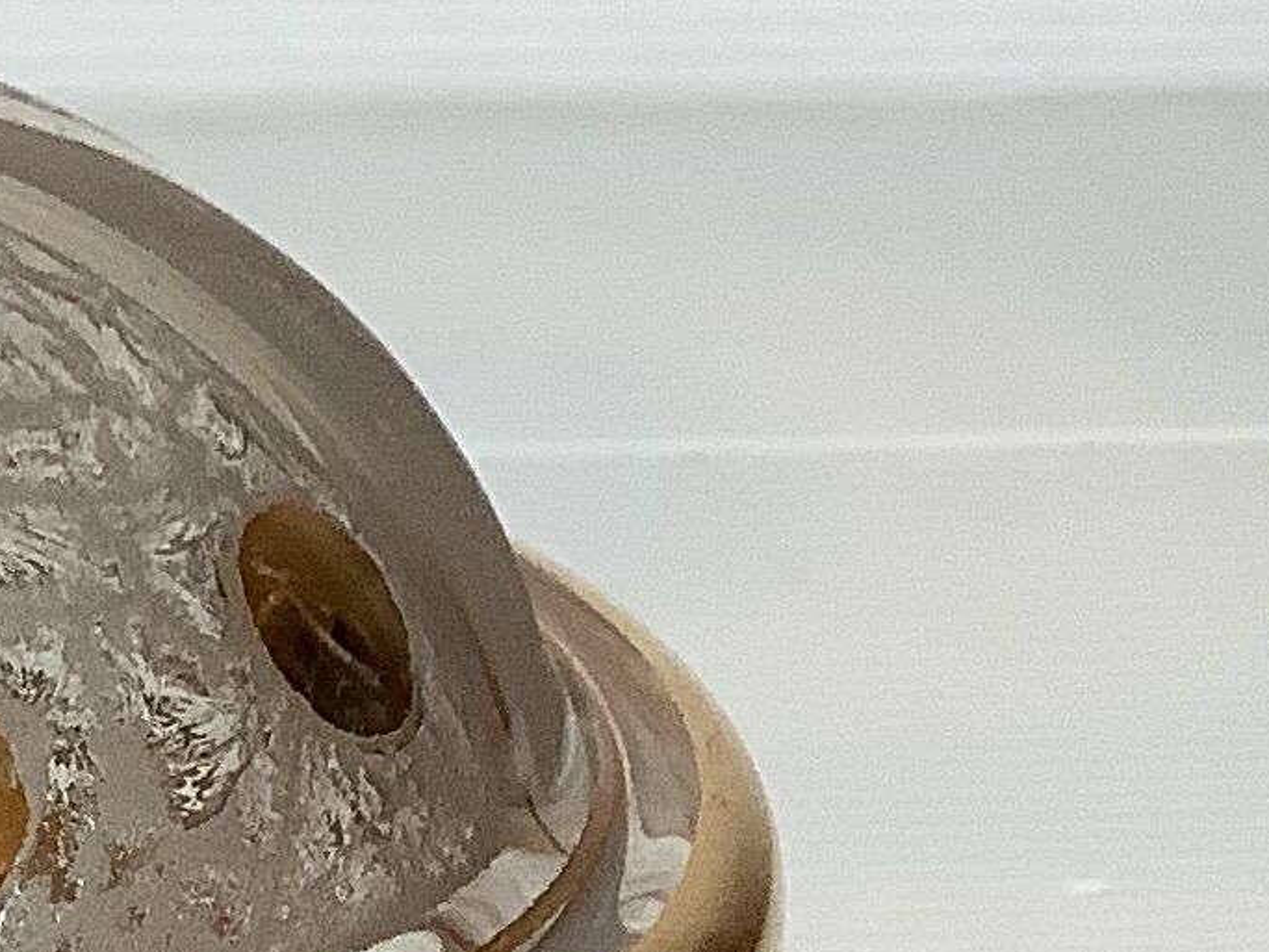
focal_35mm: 148
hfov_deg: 12.8
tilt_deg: -25.6
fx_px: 5426
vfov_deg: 9.8
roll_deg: +0.1
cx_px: -544
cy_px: 1321
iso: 80
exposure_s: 1/50
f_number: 2.4
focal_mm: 3.3
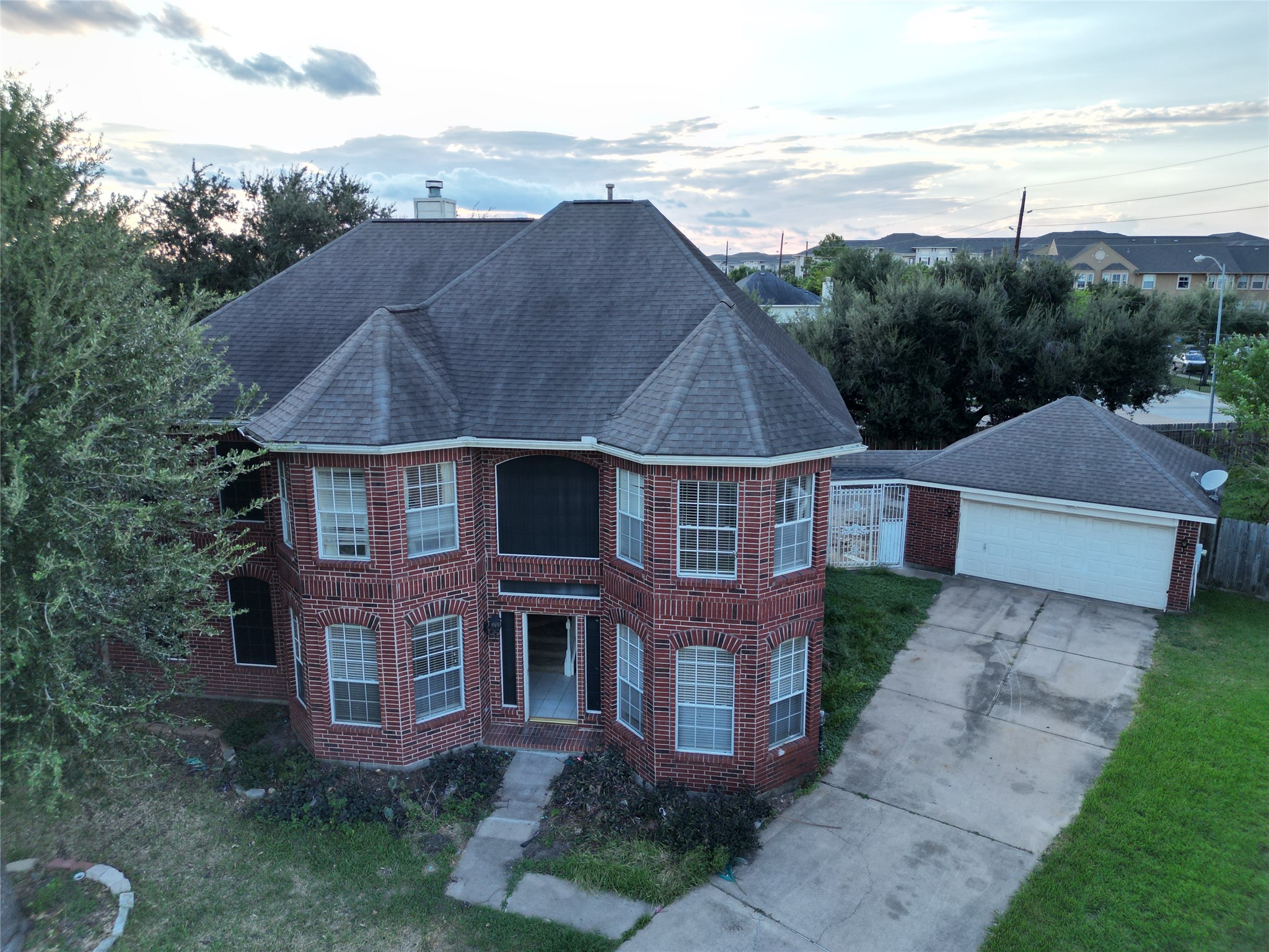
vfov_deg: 56.8
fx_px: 880
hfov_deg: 71.6
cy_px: 476
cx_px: 634
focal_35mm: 24
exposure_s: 1/640
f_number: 1.7
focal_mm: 6.72
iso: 100
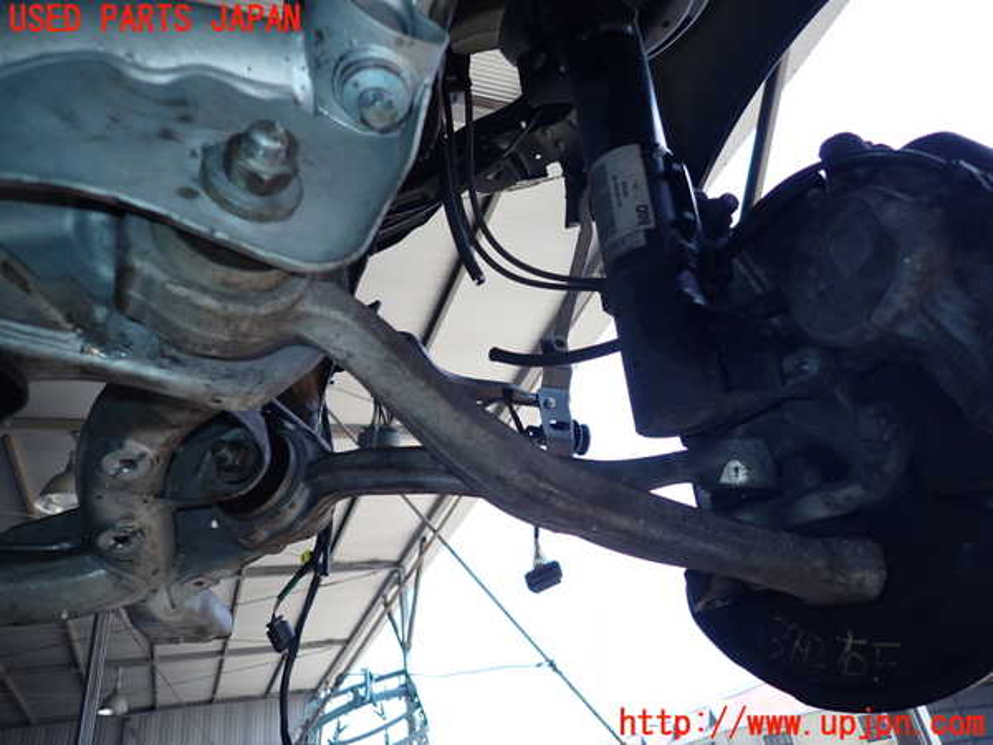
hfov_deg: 69.4
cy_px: 372
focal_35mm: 25
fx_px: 717
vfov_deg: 54.9
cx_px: 496
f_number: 2
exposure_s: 1/500
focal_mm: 4.5
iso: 100
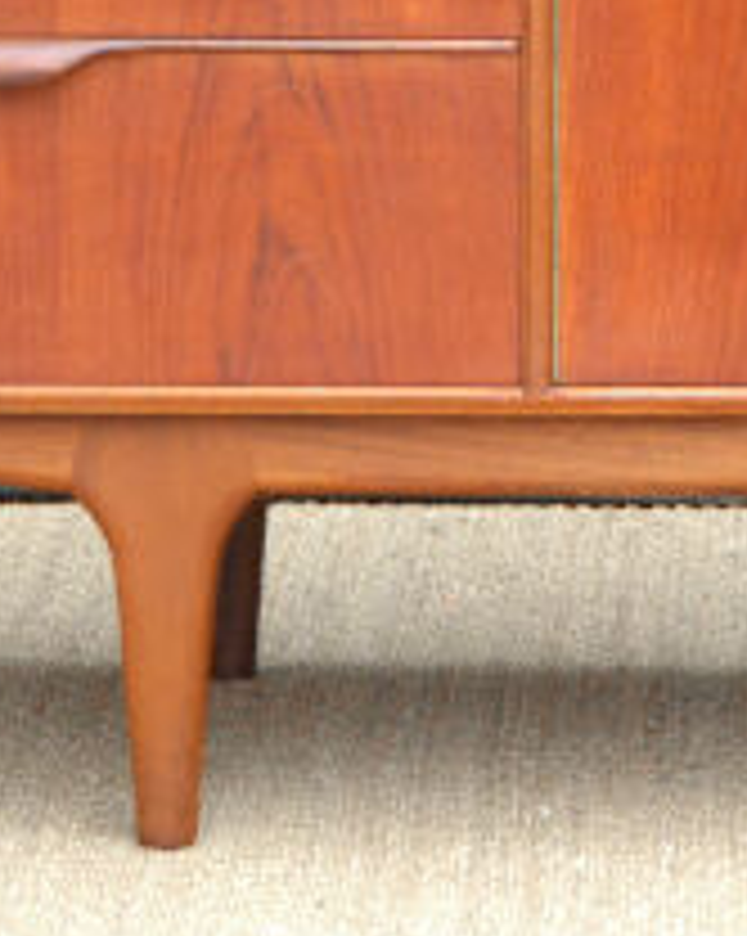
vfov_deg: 8.3
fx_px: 6421
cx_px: 1017
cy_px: -144
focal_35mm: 232
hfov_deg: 6.6
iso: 560
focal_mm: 38
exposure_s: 1/60
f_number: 4.8
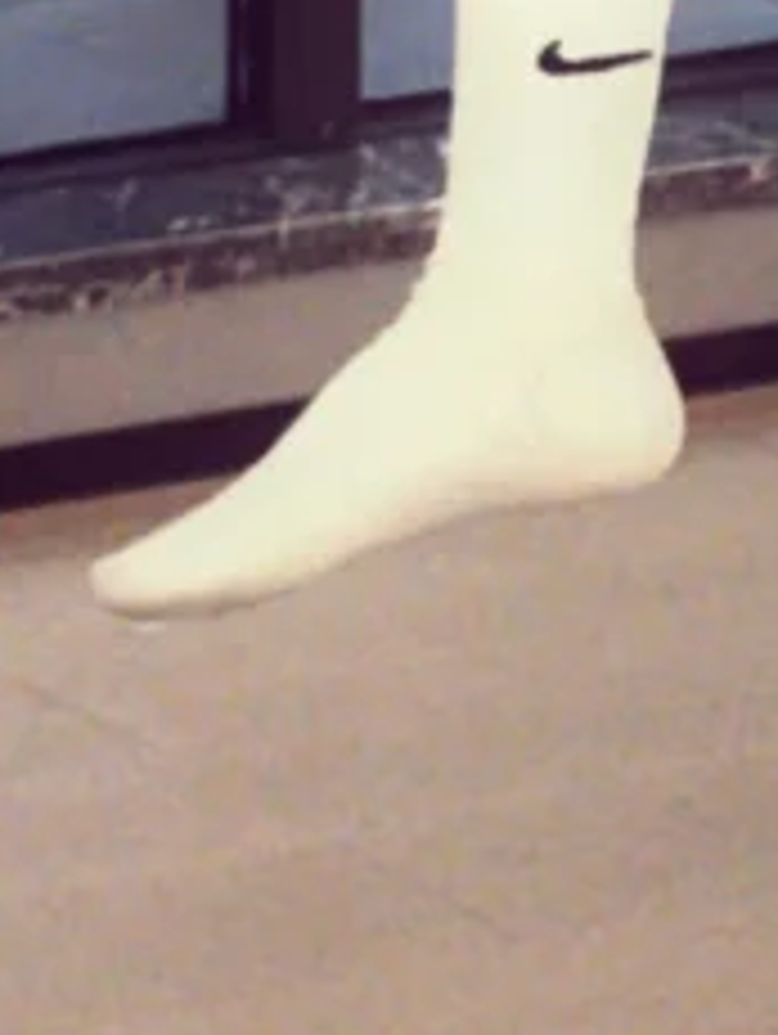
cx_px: 1138
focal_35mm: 300
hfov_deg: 4.9
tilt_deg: -2.8
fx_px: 8973
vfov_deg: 6.3
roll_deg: -1.3
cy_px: -1498
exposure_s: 1/50
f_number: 1.78
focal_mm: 6.76
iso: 50
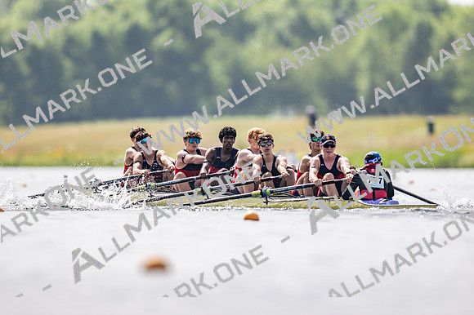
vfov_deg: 1.5
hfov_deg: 2.3
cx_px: 237
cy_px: 158
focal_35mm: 900
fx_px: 11843
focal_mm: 600
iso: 140
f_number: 4
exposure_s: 1/2500
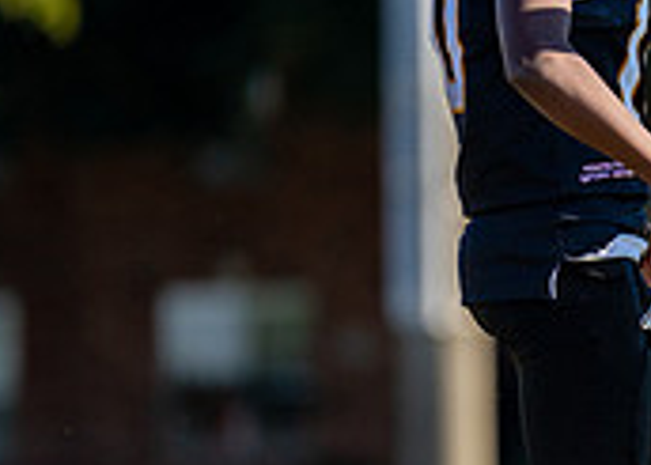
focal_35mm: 843
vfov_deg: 1.7
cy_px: 275
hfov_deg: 2.4
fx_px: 15592
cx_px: 855
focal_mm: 200
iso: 160
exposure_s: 1/3200
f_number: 2.8
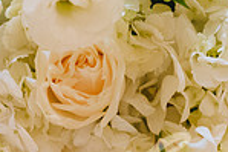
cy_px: 45
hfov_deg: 6.2
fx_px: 2094
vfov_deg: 4.1
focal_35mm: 331
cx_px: 103
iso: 1600
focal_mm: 85
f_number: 2
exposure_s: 1/125
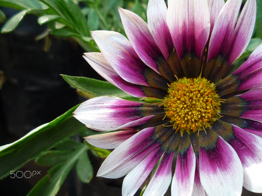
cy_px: 98
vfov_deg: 46.8
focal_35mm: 30
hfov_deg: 60.0
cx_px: 131
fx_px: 227
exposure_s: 1/60
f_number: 3.3
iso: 100
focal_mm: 5.2
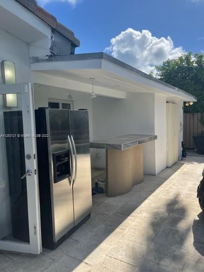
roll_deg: +2.2
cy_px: 136
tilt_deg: -3.1
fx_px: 204
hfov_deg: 53.1
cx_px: 102
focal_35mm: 26
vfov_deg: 67.3
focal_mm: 5.1
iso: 32
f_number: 1.6
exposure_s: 1/3257
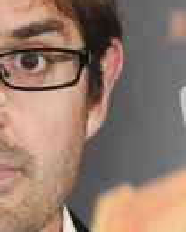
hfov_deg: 2.5
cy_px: 193
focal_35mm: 627
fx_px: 4317
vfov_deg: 3.1
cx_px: -33
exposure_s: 1/160
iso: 400
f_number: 4.5
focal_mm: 145
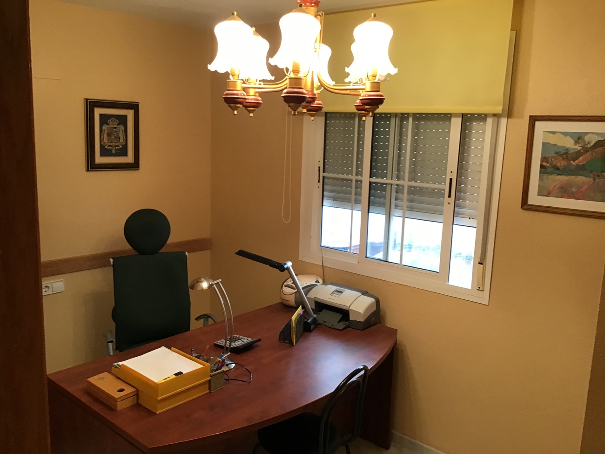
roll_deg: -1.4
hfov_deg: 58.4
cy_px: 227
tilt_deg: -9.8
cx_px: 302
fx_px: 542
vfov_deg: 45.4
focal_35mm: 31
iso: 100
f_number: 2.4
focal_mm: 3.3
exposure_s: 1/33
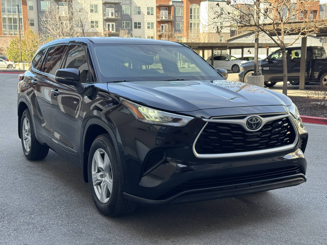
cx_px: 164
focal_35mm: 48
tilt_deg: -6.0
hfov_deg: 39.7
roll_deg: +0.0
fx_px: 453
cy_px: 122
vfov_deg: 30.3
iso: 64
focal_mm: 6.76
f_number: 1.78
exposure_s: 1/345
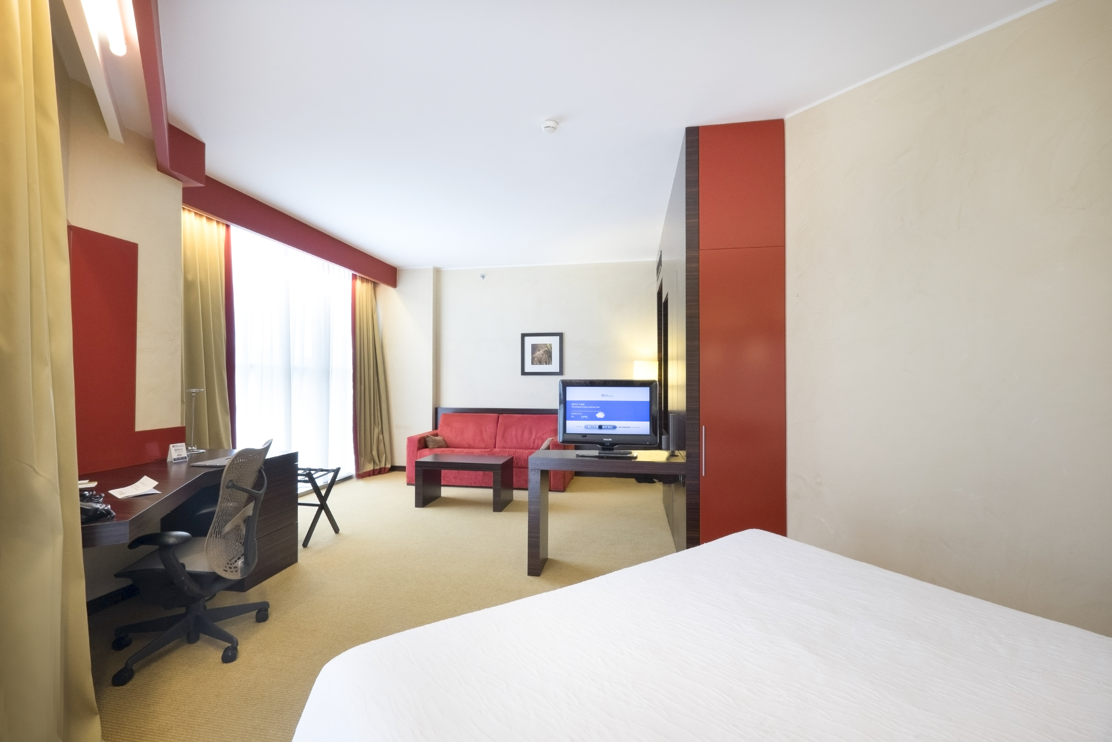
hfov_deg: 100.4
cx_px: 556
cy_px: 371
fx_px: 463
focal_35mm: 15
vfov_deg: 77.3
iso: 800
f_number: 9
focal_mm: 10
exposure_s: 1/13
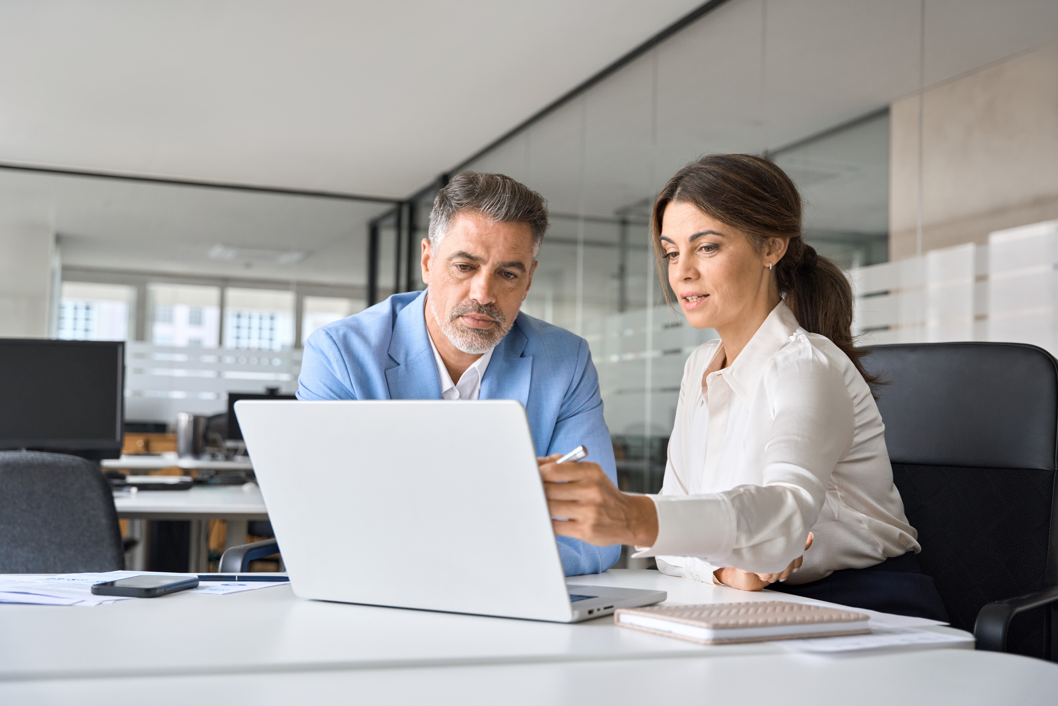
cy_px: 353
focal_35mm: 44
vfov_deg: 30.8
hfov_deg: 44.9
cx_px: 529
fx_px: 1281
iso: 1000
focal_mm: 43.6
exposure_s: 1/500
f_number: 3.5
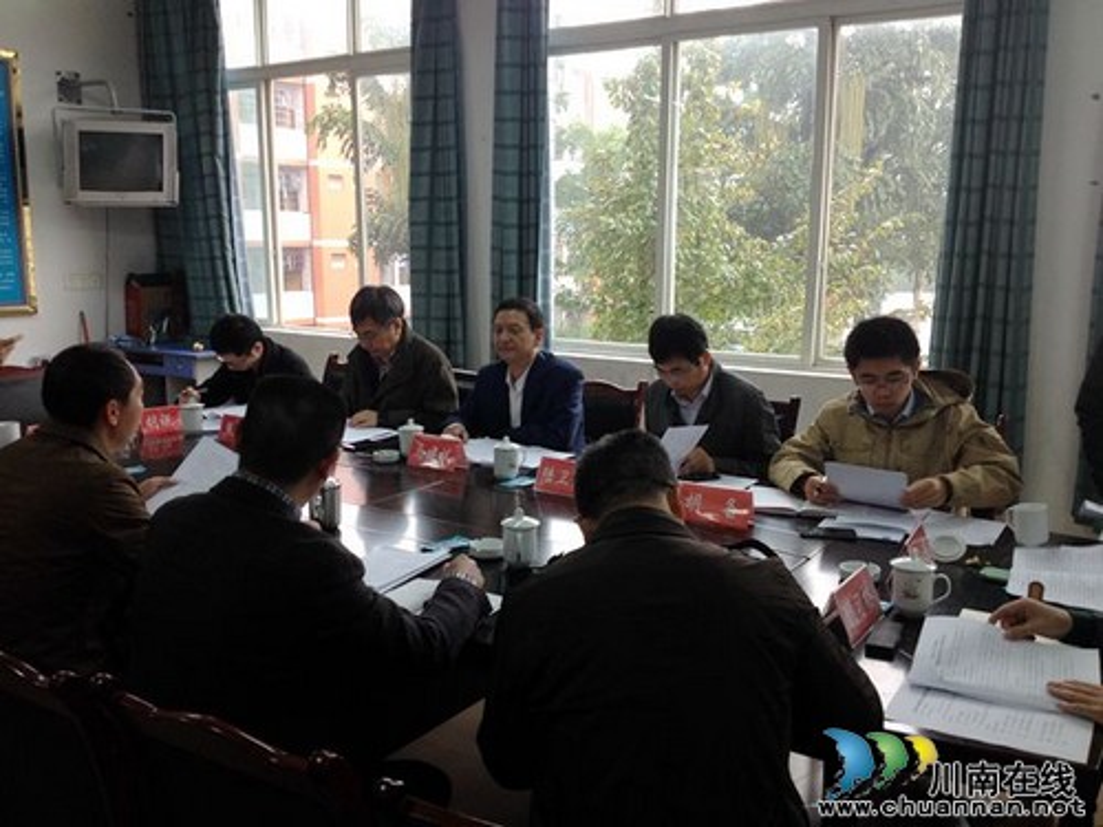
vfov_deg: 40.7
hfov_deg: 52.6
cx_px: 552
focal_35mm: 35
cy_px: 414
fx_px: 1115
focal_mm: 4.28
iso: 64
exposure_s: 1/20
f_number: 2.4
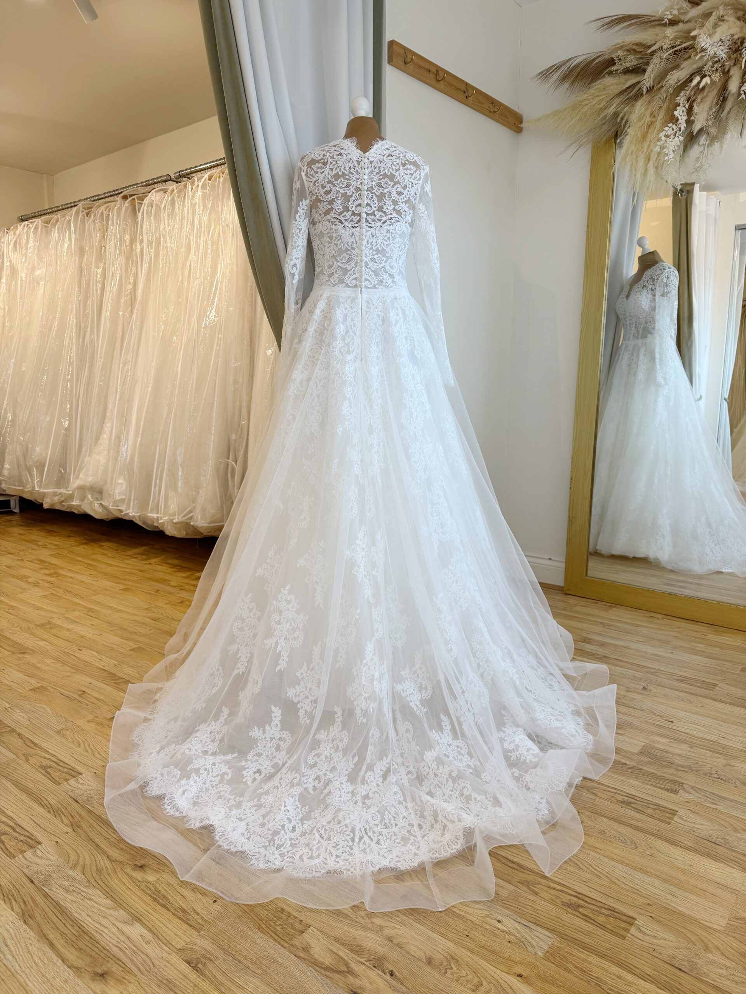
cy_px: 497
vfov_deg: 71.6
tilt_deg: -9.2
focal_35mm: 24
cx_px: 373
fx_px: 690
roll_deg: -0.2
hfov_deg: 56.8
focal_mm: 6.76
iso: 80
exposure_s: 1/100
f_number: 1.78
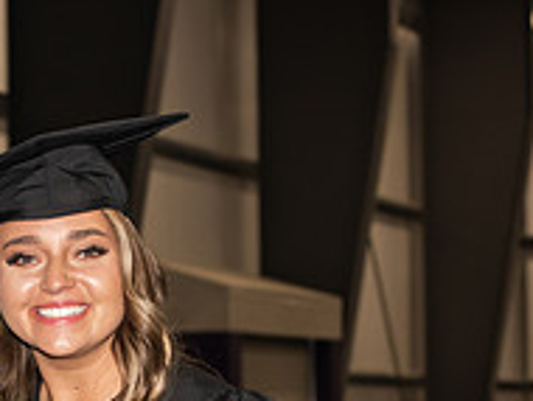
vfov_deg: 7.2
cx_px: -81
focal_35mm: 205
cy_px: 517
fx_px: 3160
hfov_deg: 9.5
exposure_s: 1/200
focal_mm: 70
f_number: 5.6
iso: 1000
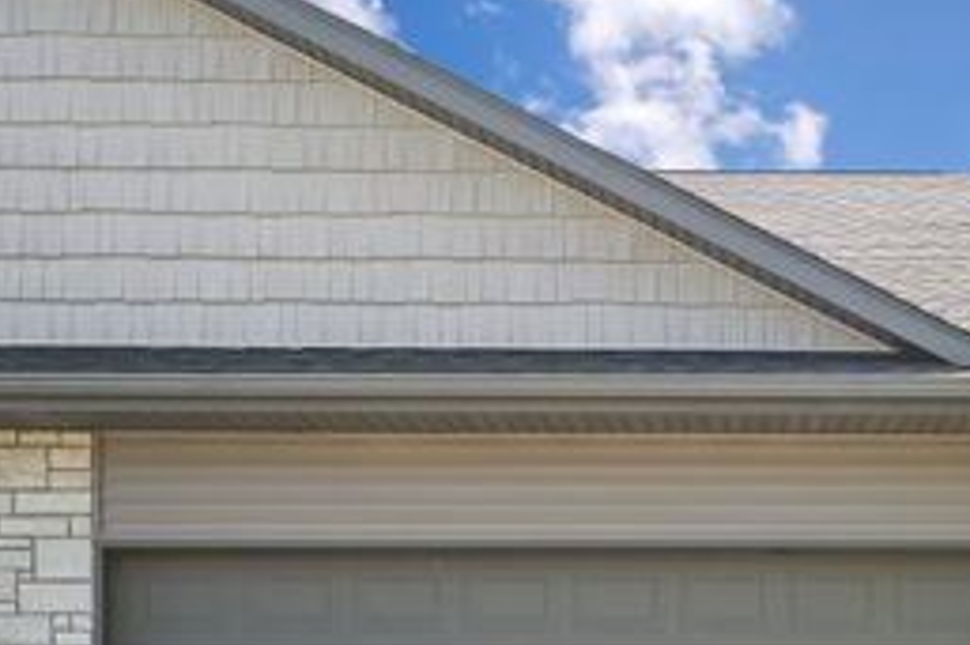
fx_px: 1831
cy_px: 538
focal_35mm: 68
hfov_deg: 28.8
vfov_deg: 19.7
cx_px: 823
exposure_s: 1/500
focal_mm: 35
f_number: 10
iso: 400
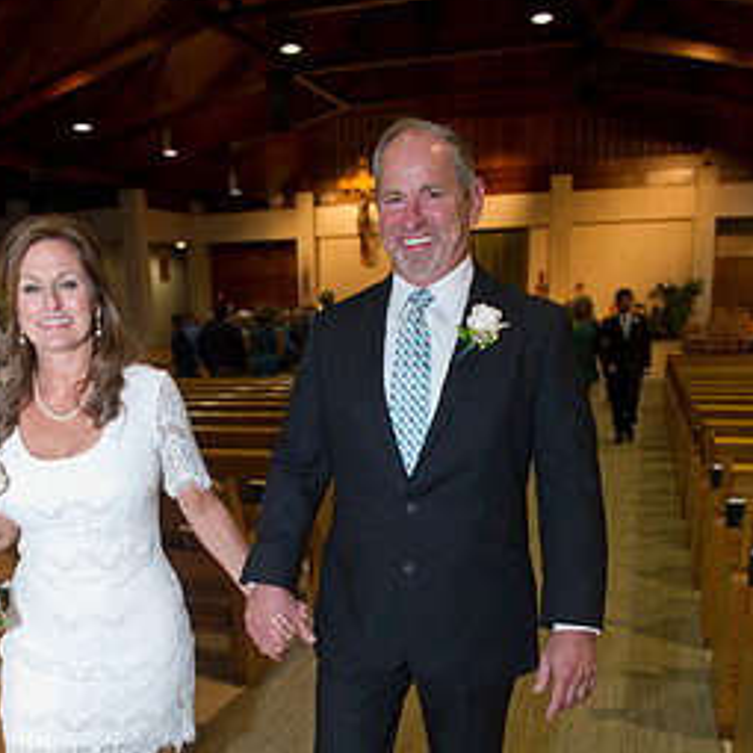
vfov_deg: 44.8
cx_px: 329
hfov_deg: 45.9
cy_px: 546
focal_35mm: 36
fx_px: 886
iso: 1600
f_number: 4
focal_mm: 24
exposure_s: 1/160
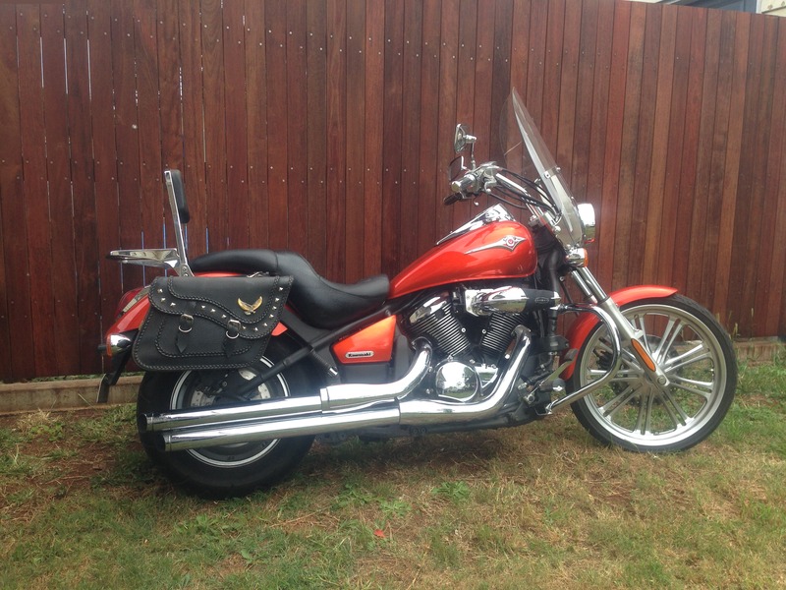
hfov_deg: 55.4
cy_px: 295
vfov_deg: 42.9
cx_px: 393
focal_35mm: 33
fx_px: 749
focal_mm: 4.12
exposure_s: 1/347
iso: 50
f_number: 2.4
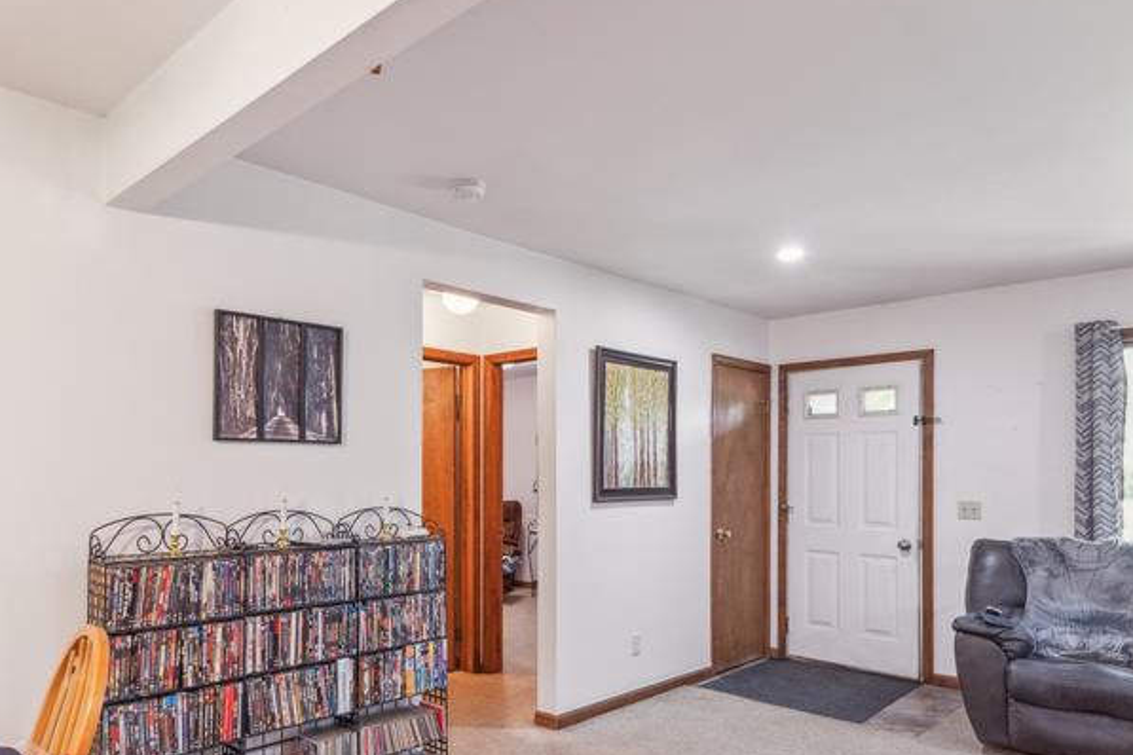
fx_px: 755
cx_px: 395
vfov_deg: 52.6
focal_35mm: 24
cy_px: 470
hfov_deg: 71.9
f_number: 5.6
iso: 1000
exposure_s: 1/15
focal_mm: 14
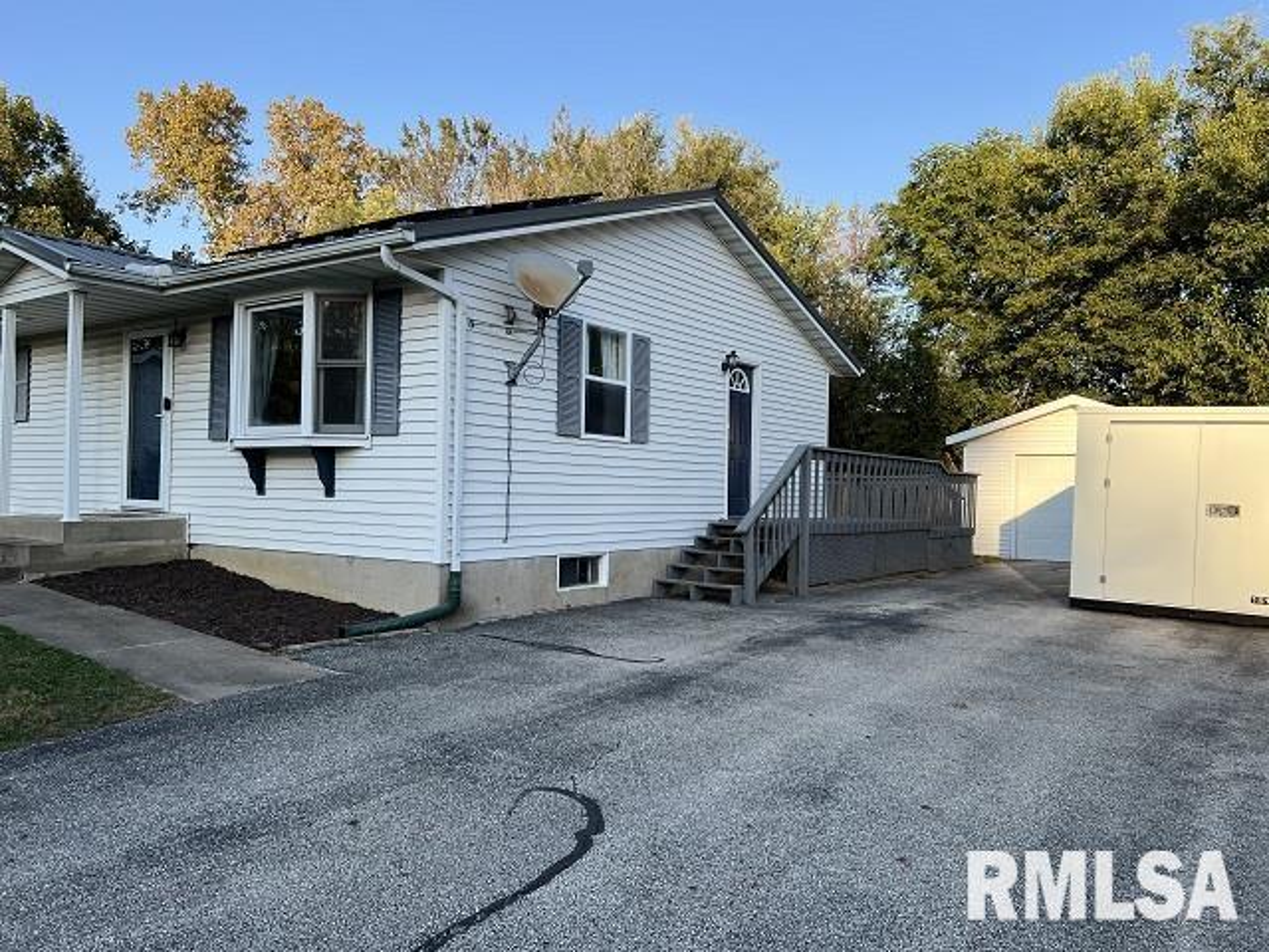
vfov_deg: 53.1
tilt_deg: +0.4
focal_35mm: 26
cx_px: 634
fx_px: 953
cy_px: 476
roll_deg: -0.8
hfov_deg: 67.3
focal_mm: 5.7
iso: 50
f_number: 1.5
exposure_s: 1/1159
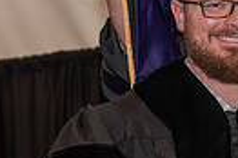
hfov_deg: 7.1
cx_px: 242
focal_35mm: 288
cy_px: 86
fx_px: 1902
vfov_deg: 4.8
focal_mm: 65
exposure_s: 1/125
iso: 800
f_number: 5
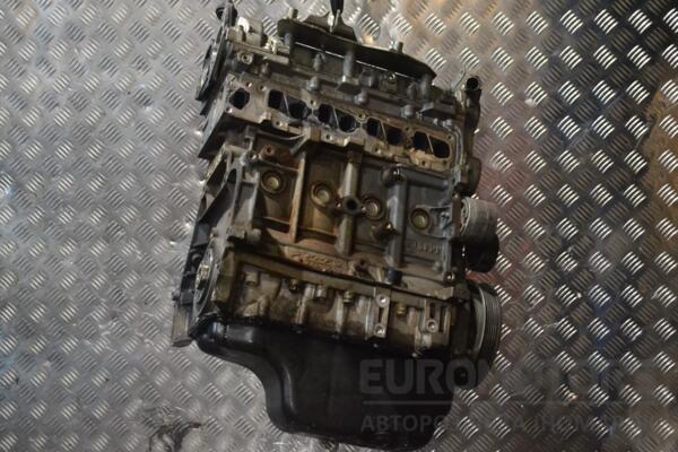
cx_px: 339
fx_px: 960
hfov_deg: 38.9
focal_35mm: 51
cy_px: 226
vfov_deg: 26.5
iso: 3200
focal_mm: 34
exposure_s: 1/125
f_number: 5.6
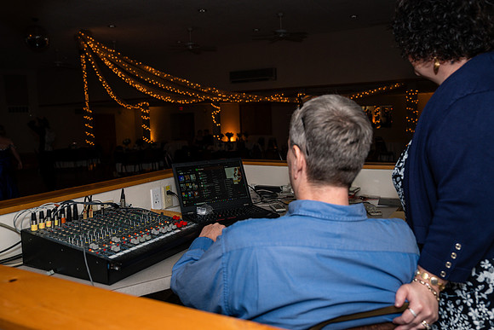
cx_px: 247
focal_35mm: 31
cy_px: 165
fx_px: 425
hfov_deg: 60.3
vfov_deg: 42.3
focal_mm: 31
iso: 400
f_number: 4
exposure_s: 1/250
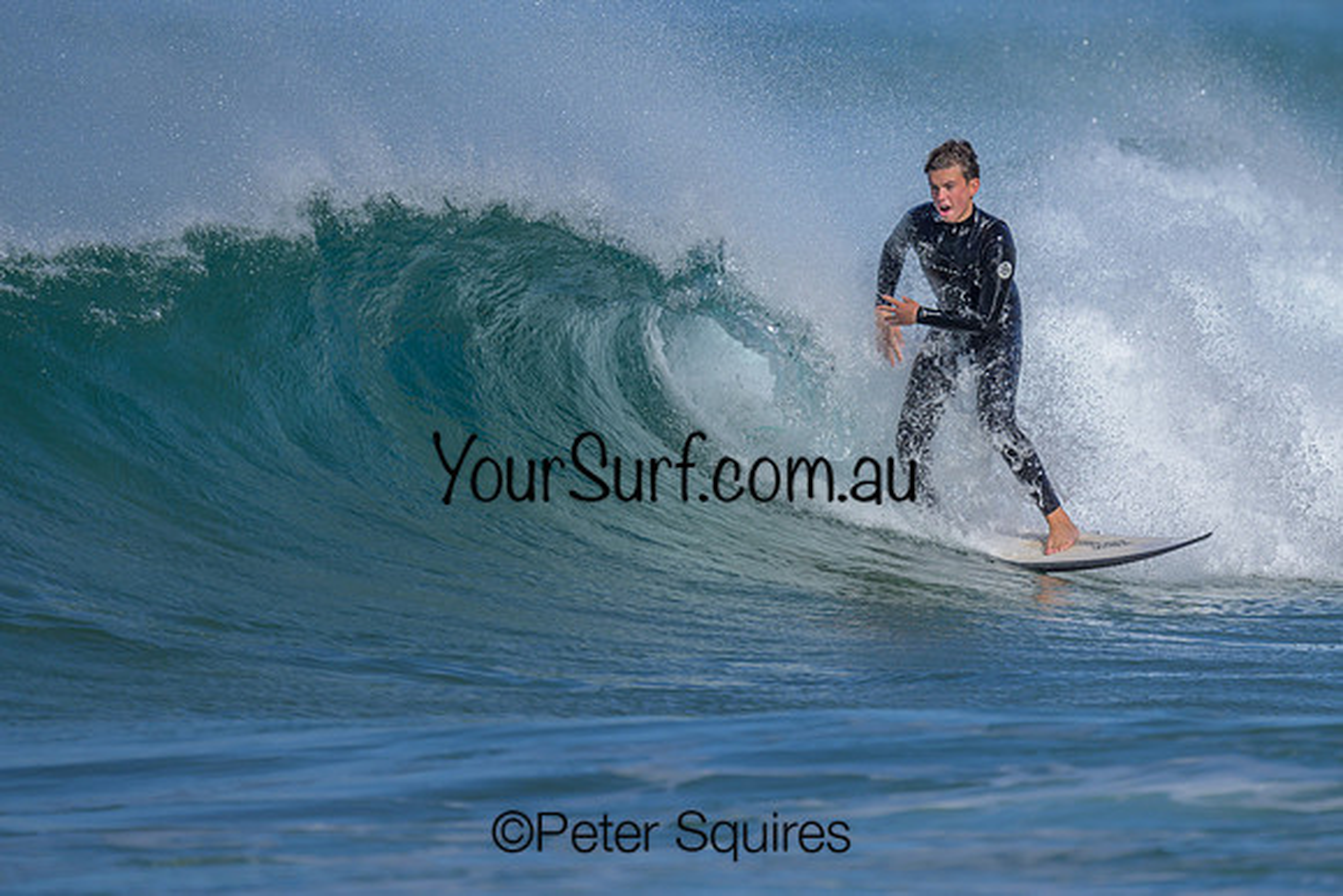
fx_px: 40780
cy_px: 348
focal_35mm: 1093
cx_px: 721
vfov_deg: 1.3
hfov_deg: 1.9
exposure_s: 1/2000
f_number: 6.3
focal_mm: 800
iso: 180
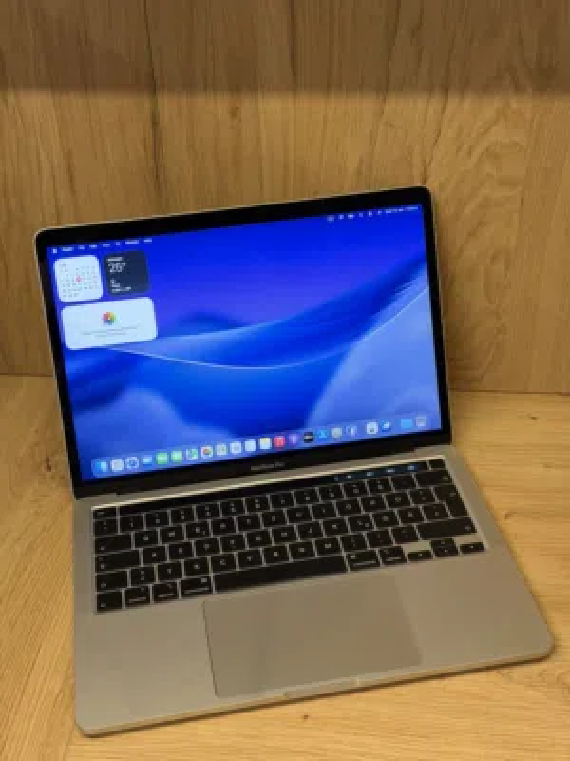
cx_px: 285
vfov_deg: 39.7
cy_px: 380
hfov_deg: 30.3
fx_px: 1054
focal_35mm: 48
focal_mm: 6.76
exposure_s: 1/50
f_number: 1.78
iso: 125
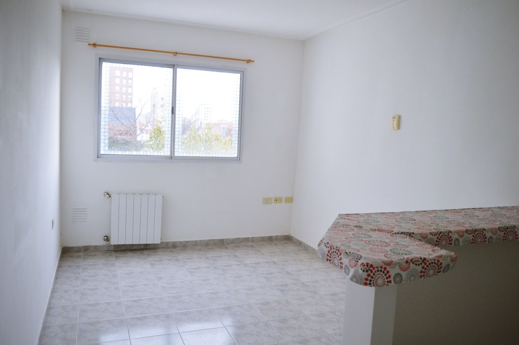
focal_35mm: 27
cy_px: 172
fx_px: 389
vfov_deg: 47.8
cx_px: 260
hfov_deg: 67.4
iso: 800
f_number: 3.5
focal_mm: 18
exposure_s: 1/800
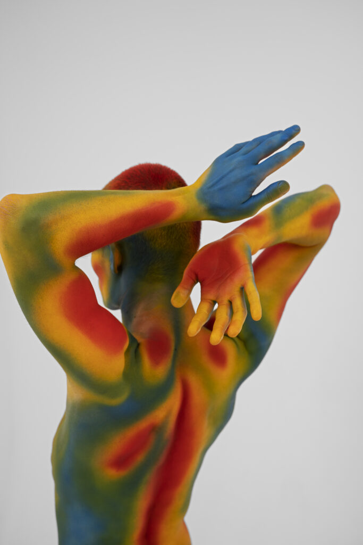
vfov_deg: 42.7
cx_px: 182
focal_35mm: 46
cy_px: 272
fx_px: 695
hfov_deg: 29.3
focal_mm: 46
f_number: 5
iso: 160
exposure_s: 1/160
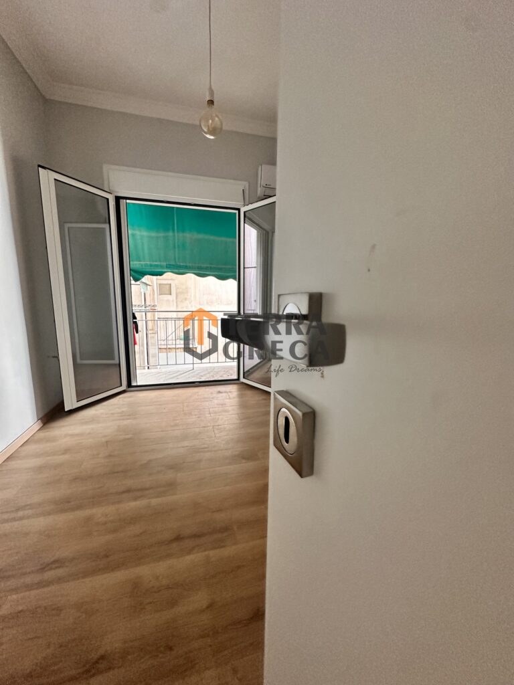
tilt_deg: -8.5
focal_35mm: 14
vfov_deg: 102.1
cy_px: 342
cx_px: 257
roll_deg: -1.7
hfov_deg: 85.7
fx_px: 277
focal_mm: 2.22
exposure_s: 1/100
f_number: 2.2
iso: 250
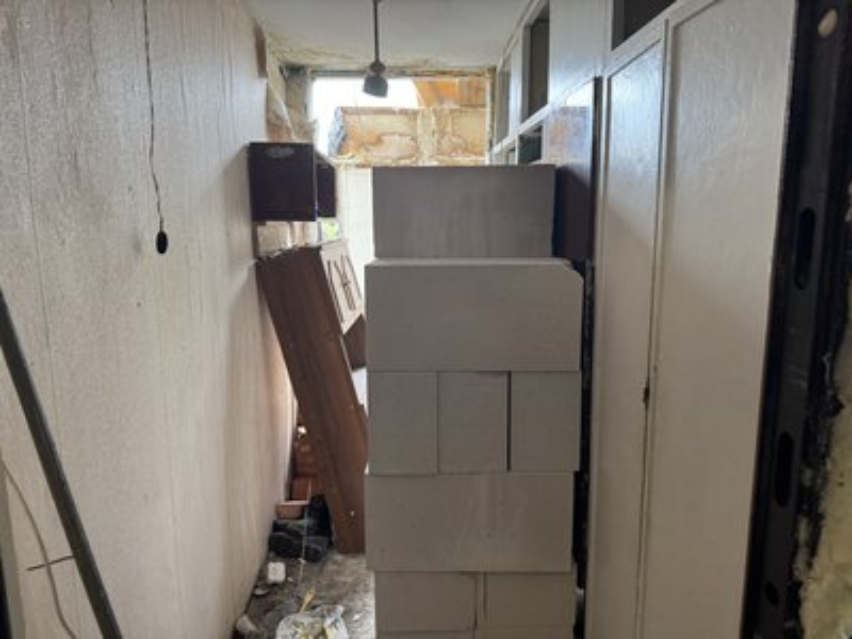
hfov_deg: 71.6
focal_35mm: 24
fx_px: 591
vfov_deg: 56.8
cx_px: 426
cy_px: 320
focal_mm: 6.76
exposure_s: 1/100
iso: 200
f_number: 1.78
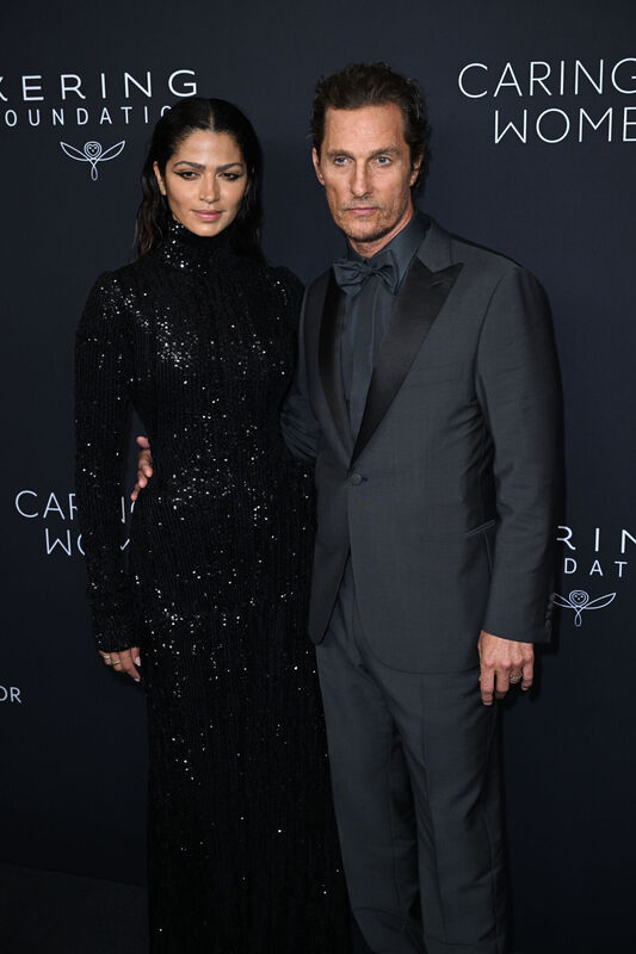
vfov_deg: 41.1
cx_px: 318
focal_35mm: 48
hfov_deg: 28.1
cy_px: 477
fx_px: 1272
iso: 1250
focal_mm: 48
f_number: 4
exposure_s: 1/125
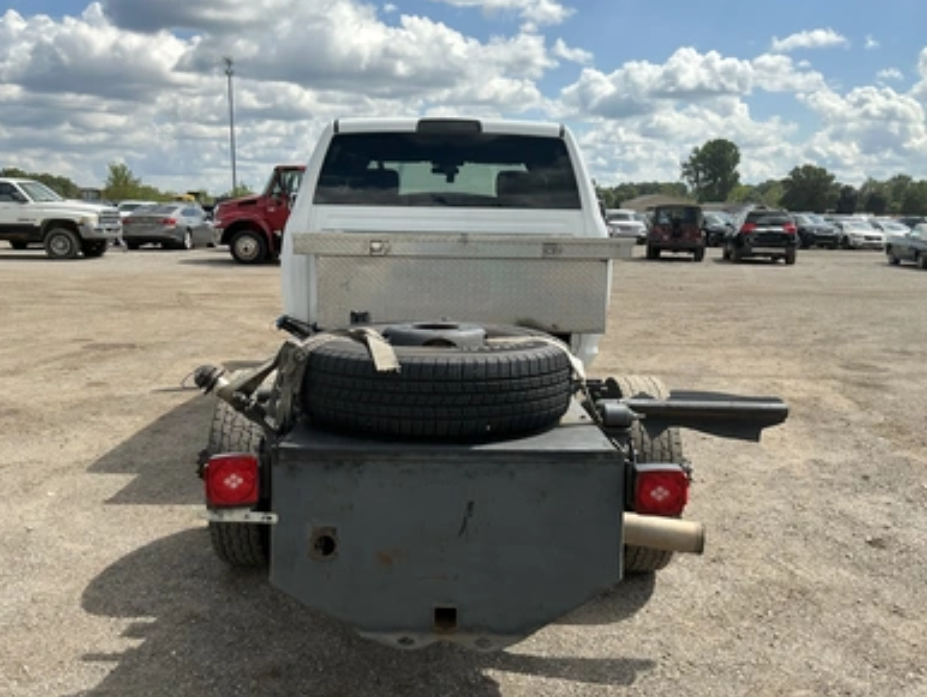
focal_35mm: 29
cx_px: 449
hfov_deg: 61.6
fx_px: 777
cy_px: 348
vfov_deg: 48.3
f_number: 1.8
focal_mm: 3
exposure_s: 1/1848
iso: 25
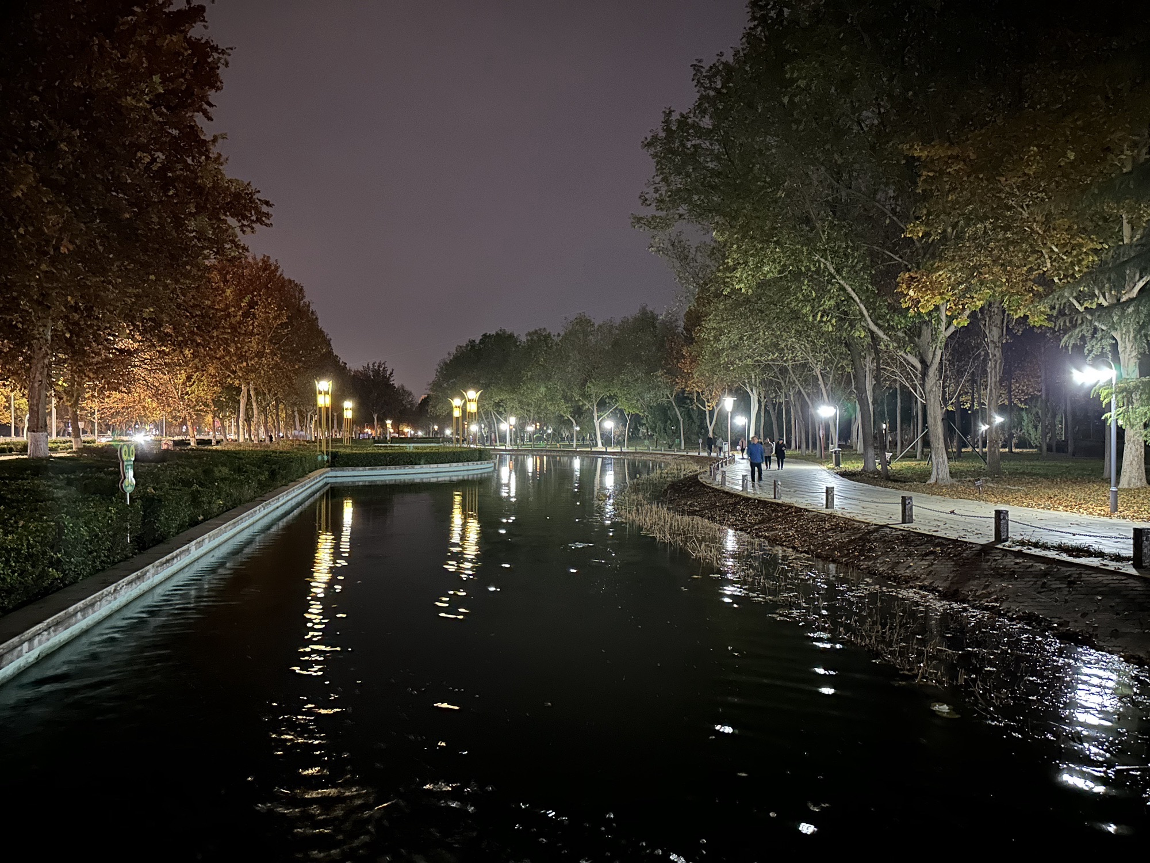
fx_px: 797
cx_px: 575
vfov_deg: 56.8
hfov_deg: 71.6
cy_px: 432
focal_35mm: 24
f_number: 1.78
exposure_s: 1/9
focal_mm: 6.86
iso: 2500
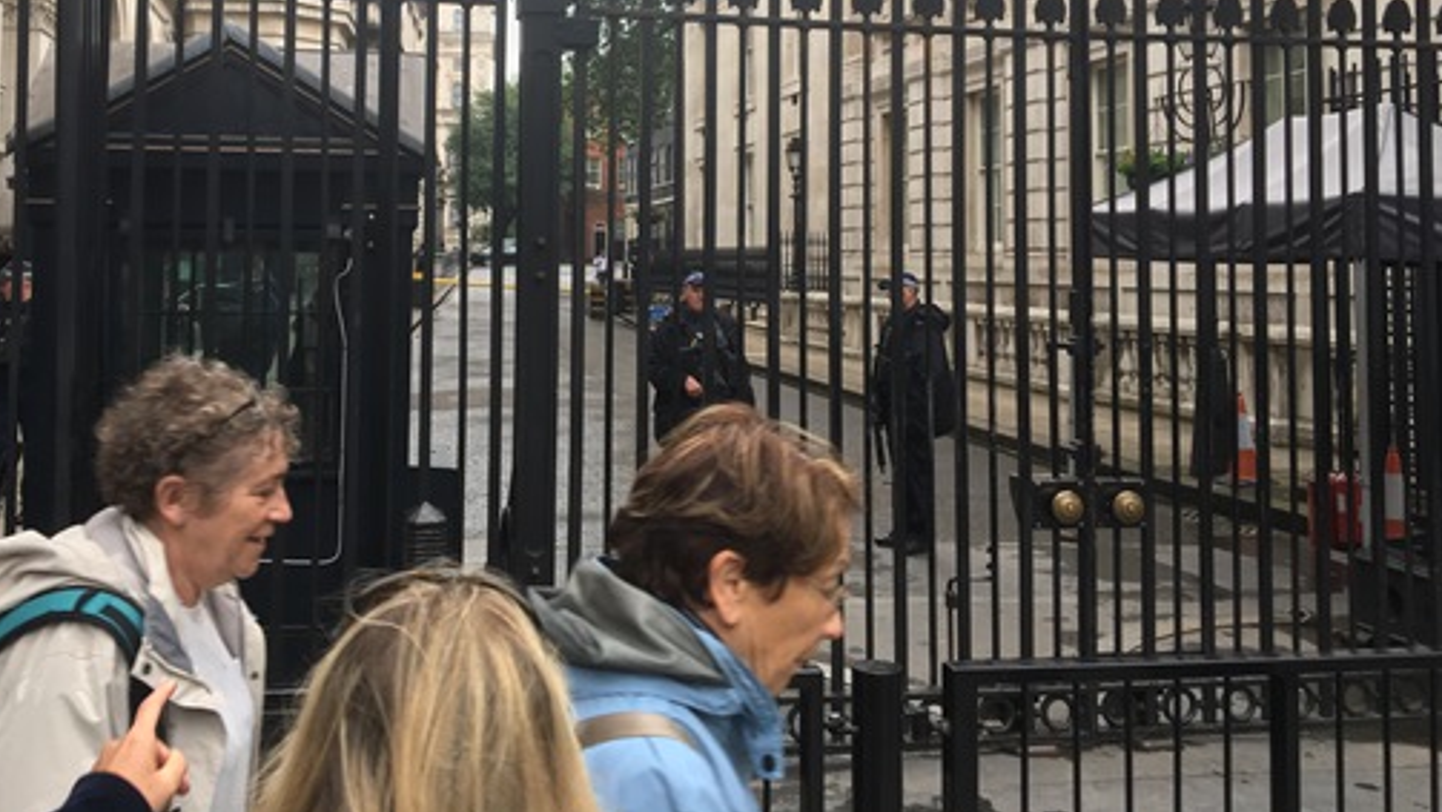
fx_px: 1453
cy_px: 172
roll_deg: -0.7
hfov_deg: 52.5
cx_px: 592
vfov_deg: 30.5
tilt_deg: +3.3
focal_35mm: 38
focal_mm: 4.15
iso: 40
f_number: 2.2
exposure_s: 1/100
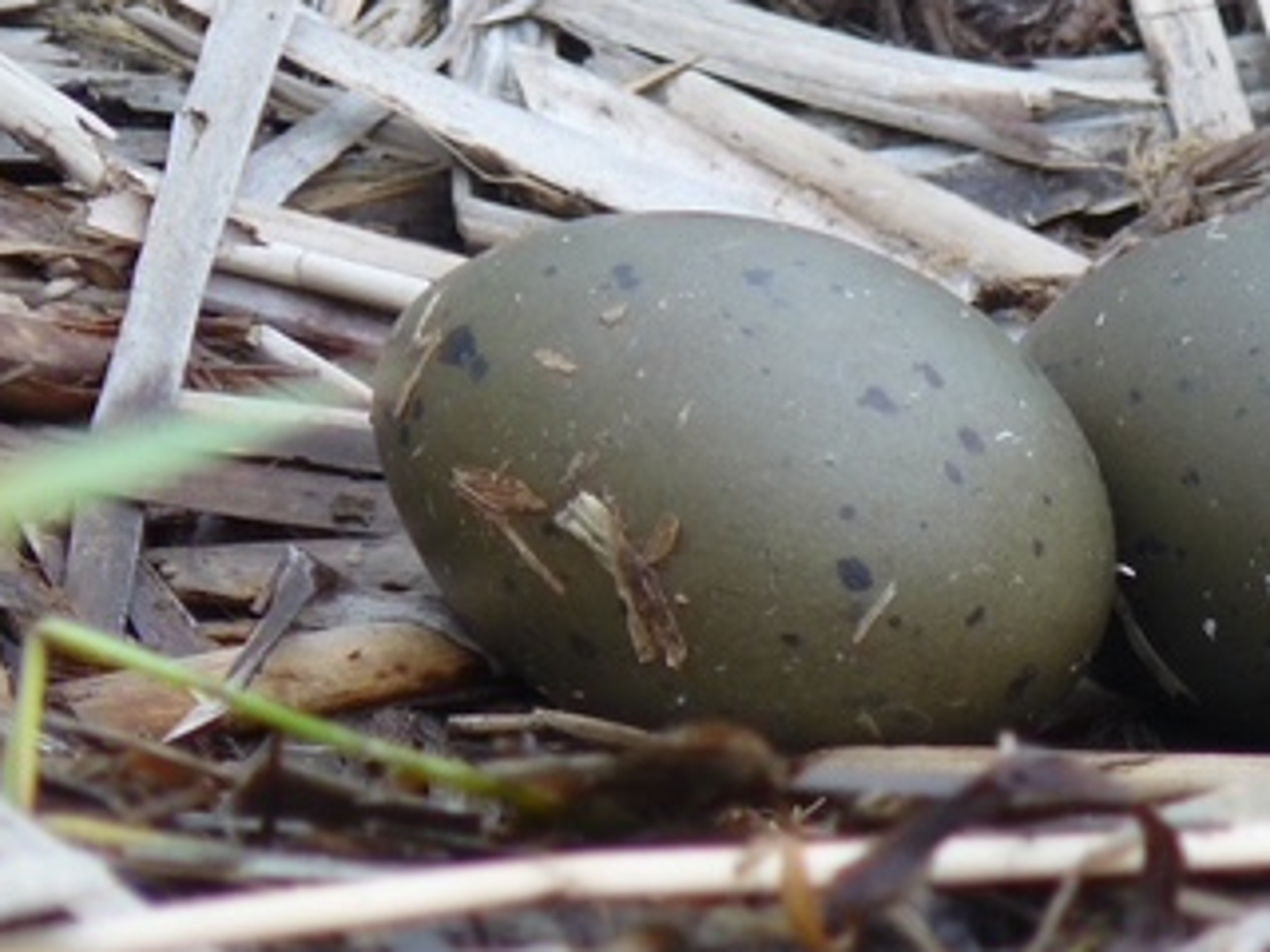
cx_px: 1060
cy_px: 361
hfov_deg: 2.6
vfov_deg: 2.0
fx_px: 27846
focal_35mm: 759
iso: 100
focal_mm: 63.3
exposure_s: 1/50
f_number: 3.3
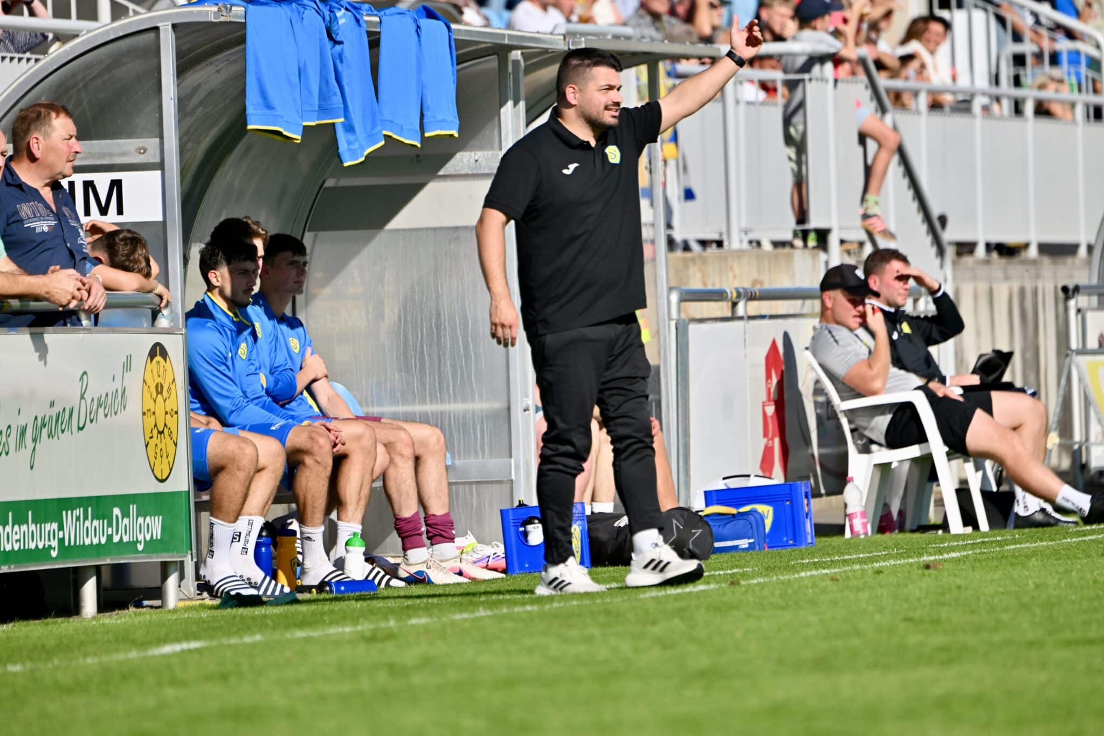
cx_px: 552
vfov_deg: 3.6
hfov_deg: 5.4
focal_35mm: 380
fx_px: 11652
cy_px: 368
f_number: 5.6
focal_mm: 380
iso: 160
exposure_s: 1/1600
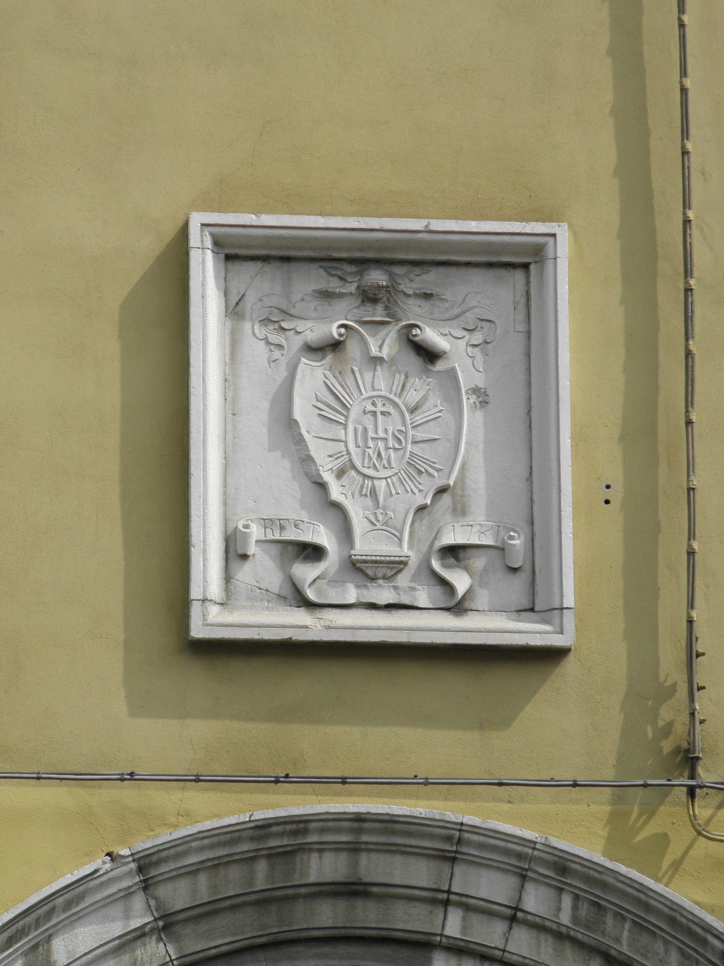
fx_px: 6386
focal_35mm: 229
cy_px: 483
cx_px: 362
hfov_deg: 6.5
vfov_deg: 8.6
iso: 100
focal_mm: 41
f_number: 5.4
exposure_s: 1/400
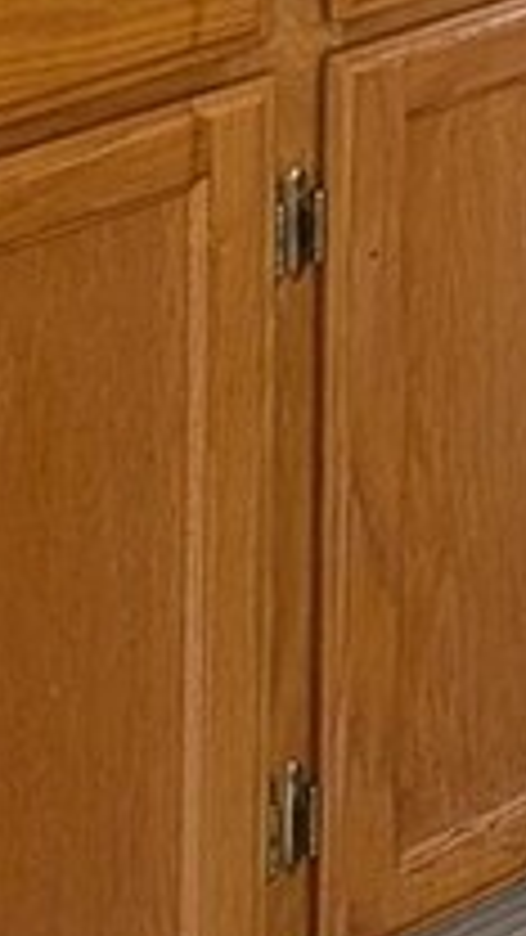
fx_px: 4488
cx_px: 2266
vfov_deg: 10.4
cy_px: -1231
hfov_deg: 5.6
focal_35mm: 181
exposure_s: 1/113
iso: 21
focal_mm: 6.9
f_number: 1.68
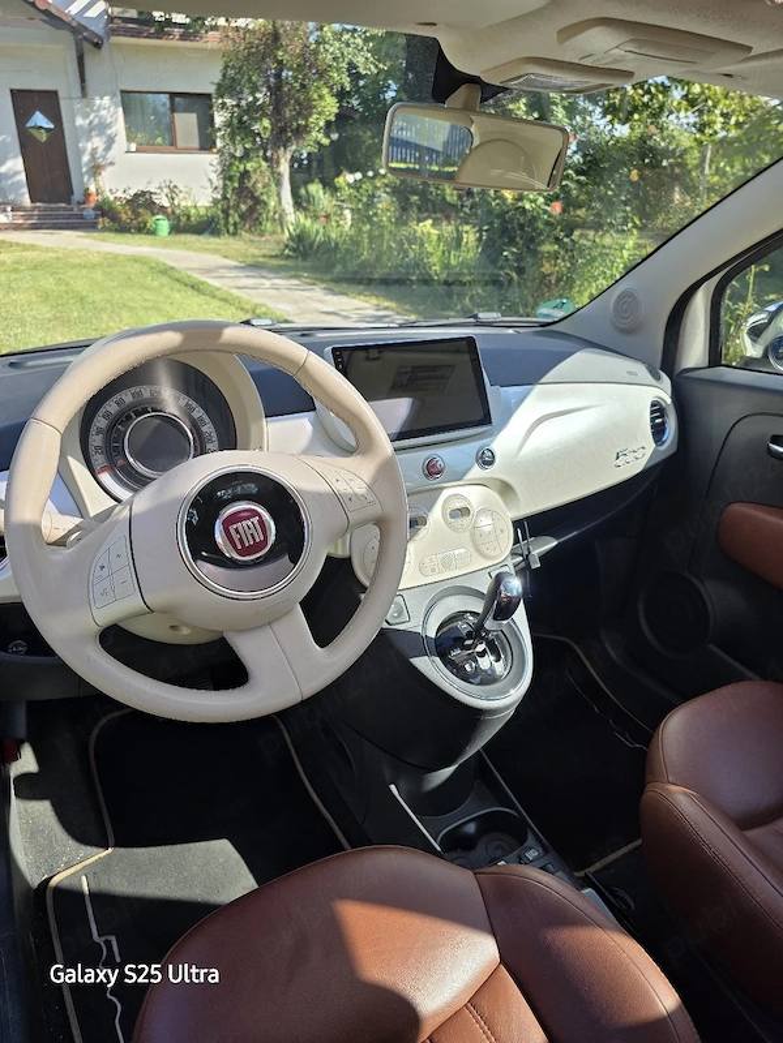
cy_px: 522
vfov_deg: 73.9
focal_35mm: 23
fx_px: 694
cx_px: 392
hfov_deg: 58.9
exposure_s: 1/2500
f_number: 1.7
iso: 80
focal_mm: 6.3
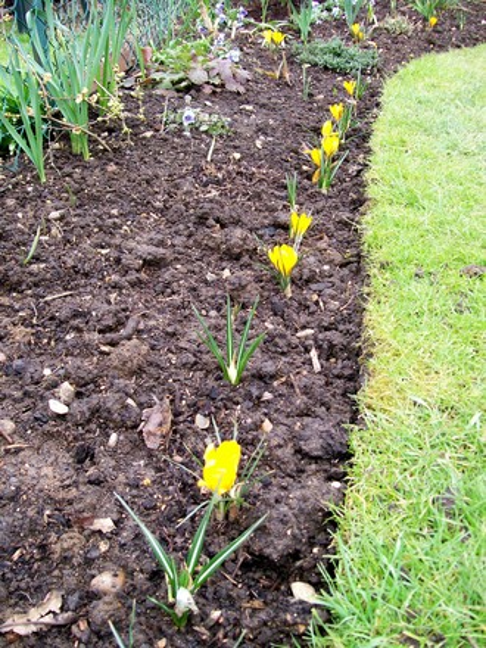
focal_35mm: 36
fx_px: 674
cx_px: 243
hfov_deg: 39.7
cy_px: 324
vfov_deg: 51.4
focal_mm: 6
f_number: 2.7
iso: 80
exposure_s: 1/116
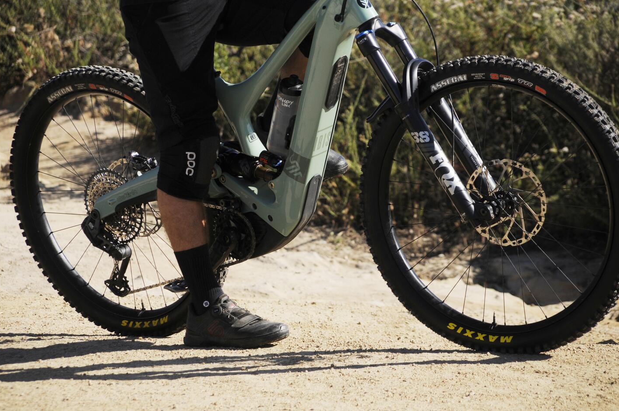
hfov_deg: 6.5
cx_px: 293
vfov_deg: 4.3
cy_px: 203
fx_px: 5444
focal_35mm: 317
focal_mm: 200
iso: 200
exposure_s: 1/1250
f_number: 6.3
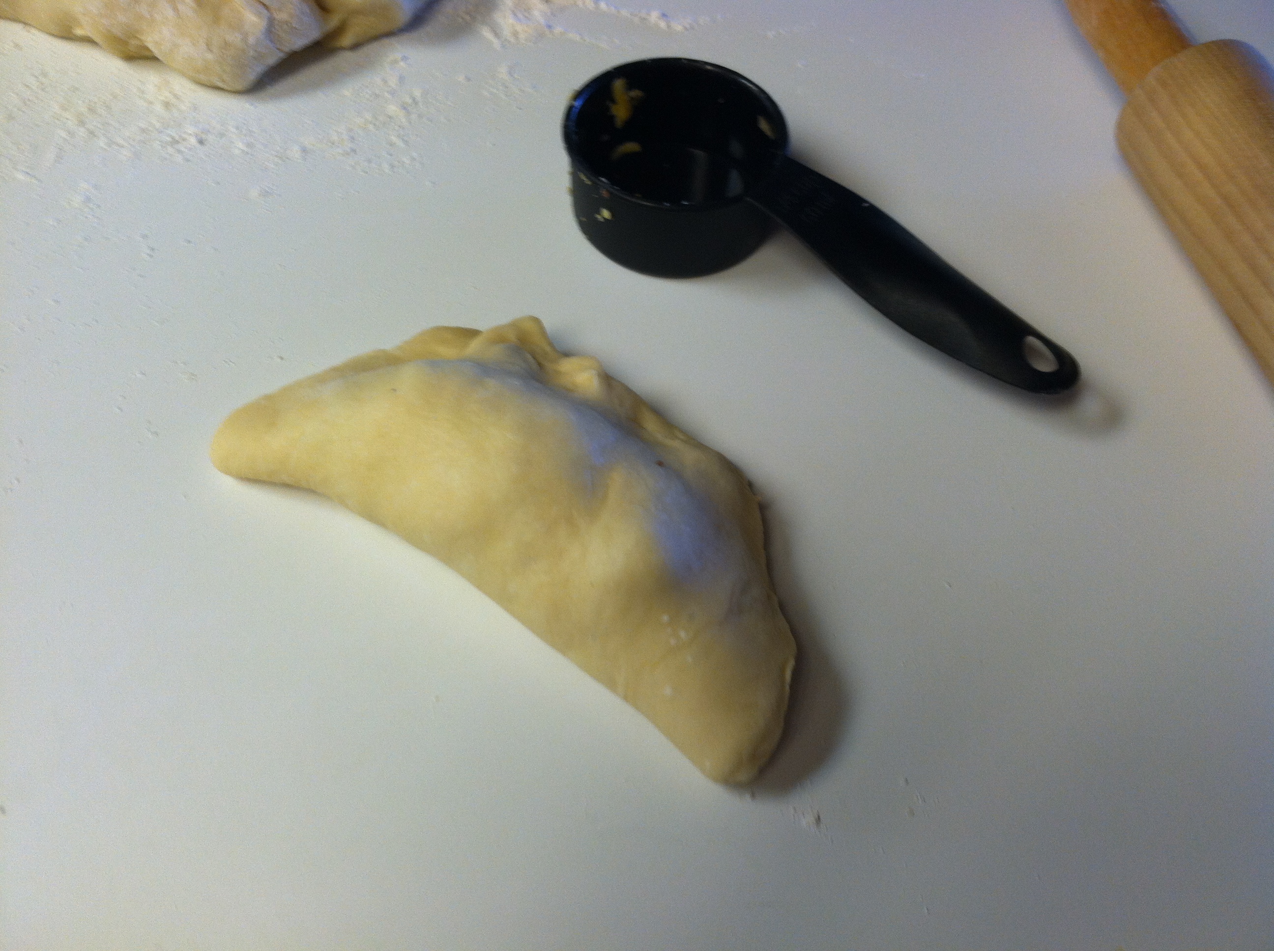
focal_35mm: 35
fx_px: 1286
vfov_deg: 40.6
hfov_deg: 52.7
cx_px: 637
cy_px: 476
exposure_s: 1/24
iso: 80
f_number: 2.8
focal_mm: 3.85
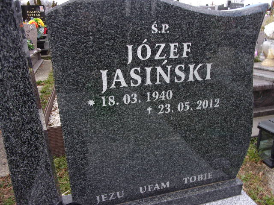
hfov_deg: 63.4
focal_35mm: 28
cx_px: 137
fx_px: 222
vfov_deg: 49.7
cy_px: 102
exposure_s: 1/140
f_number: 3.9
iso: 80
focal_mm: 5.1
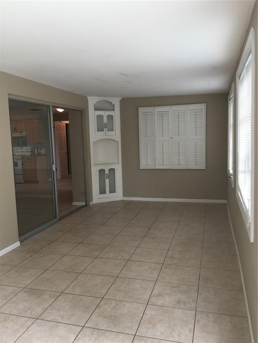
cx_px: 129
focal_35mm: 29
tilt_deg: -5.5
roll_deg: +1.0
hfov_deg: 48.2
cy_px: 172
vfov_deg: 61.7
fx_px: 288
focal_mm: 4.15
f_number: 2.2
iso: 32
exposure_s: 1/30
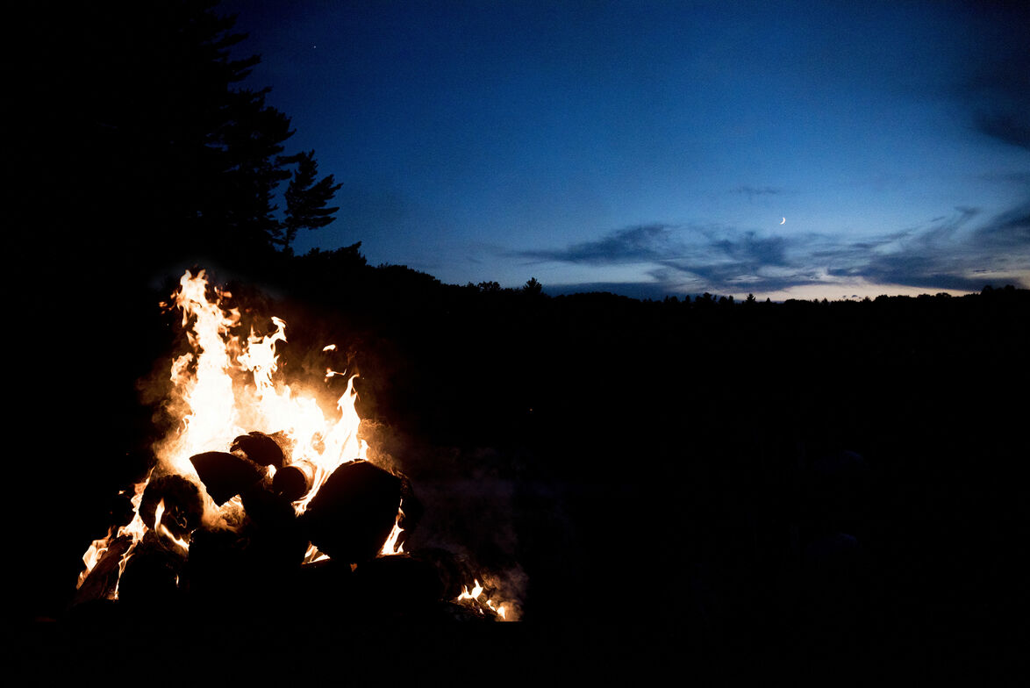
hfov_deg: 73.7
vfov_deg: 53.2
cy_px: 344
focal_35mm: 24
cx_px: 515
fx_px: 687
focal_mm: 24
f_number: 2.8
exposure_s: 1/320
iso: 1000
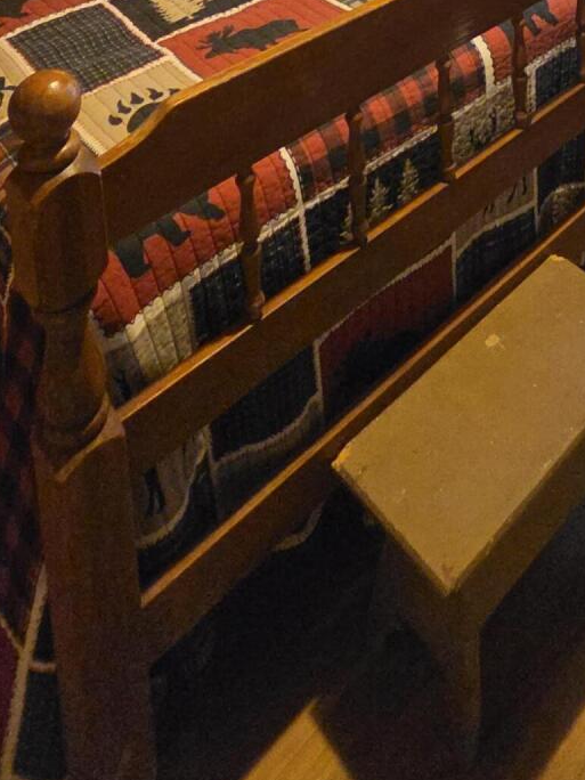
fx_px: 856
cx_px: 465
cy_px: -343
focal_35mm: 38
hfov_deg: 36.5
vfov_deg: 30.8
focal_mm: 2.2
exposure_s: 1/60
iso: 640
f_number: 1.9
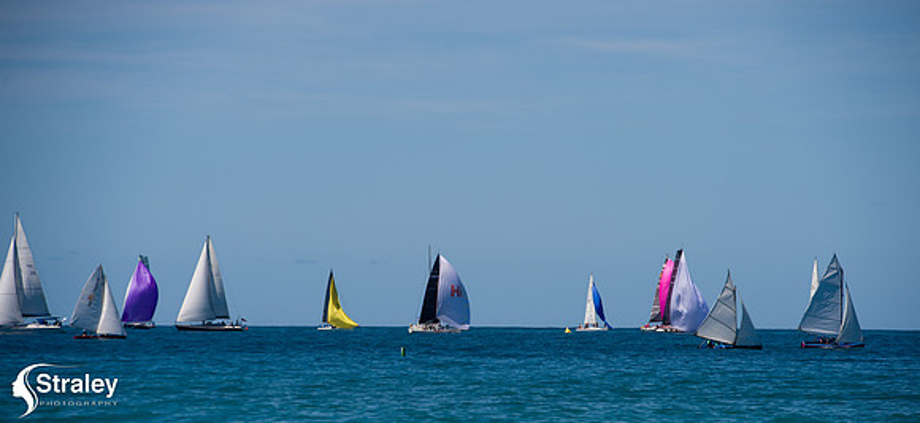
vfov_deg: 4.7
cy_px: 302
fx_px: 5138
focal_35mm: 220
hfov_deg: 10.2
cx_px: 459
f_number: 8
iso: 100
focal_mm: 200
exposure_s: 1/800
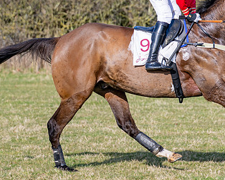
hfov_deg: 5.6
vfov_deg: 4.5
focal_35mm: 343
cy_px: 47
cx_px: 171
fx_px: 2283
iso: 100
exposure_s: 1/1600
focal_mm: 110
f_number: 2.8
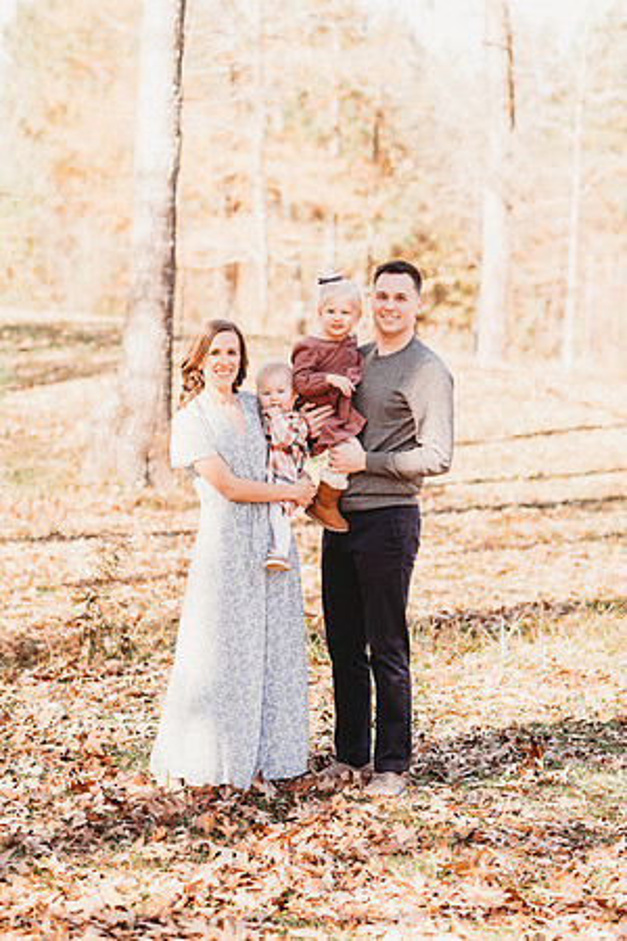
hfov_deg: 16.1
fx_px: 2220
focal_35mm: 85
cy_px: 470
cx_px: 314
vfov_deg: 23.9
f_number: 2.8
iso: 80
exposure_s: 1/200
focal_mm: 85
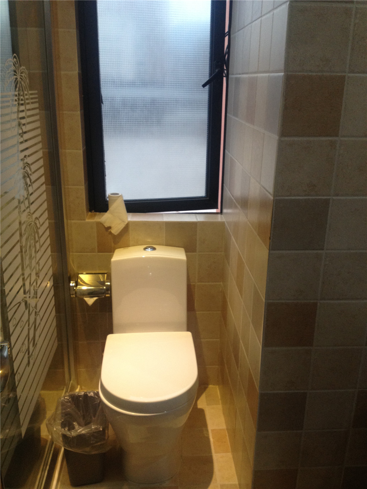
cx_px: 184
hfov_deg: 40.7
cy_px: 244
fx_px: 495
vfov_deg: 52.6
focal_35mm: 35
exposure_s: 1/20
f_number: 2.4
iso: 125
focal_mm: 4.28
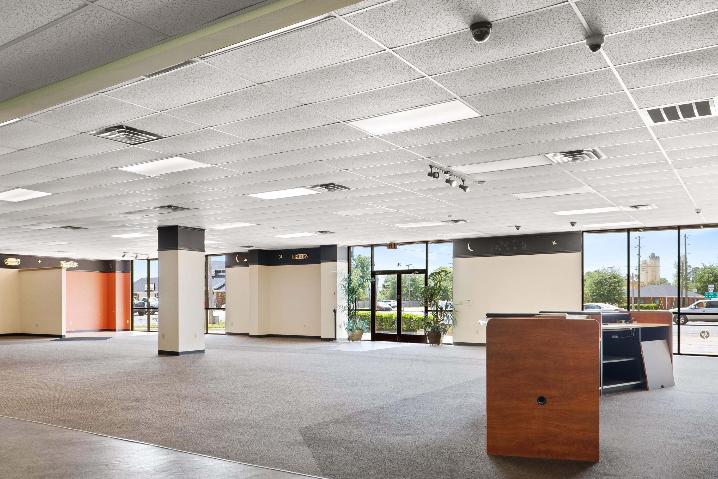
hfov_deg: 63.6
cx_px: 344
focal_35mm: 29
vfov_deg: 44.9
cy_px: 262
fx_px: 578
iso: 1250
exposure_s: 1/25
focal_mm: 26
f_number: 5.6
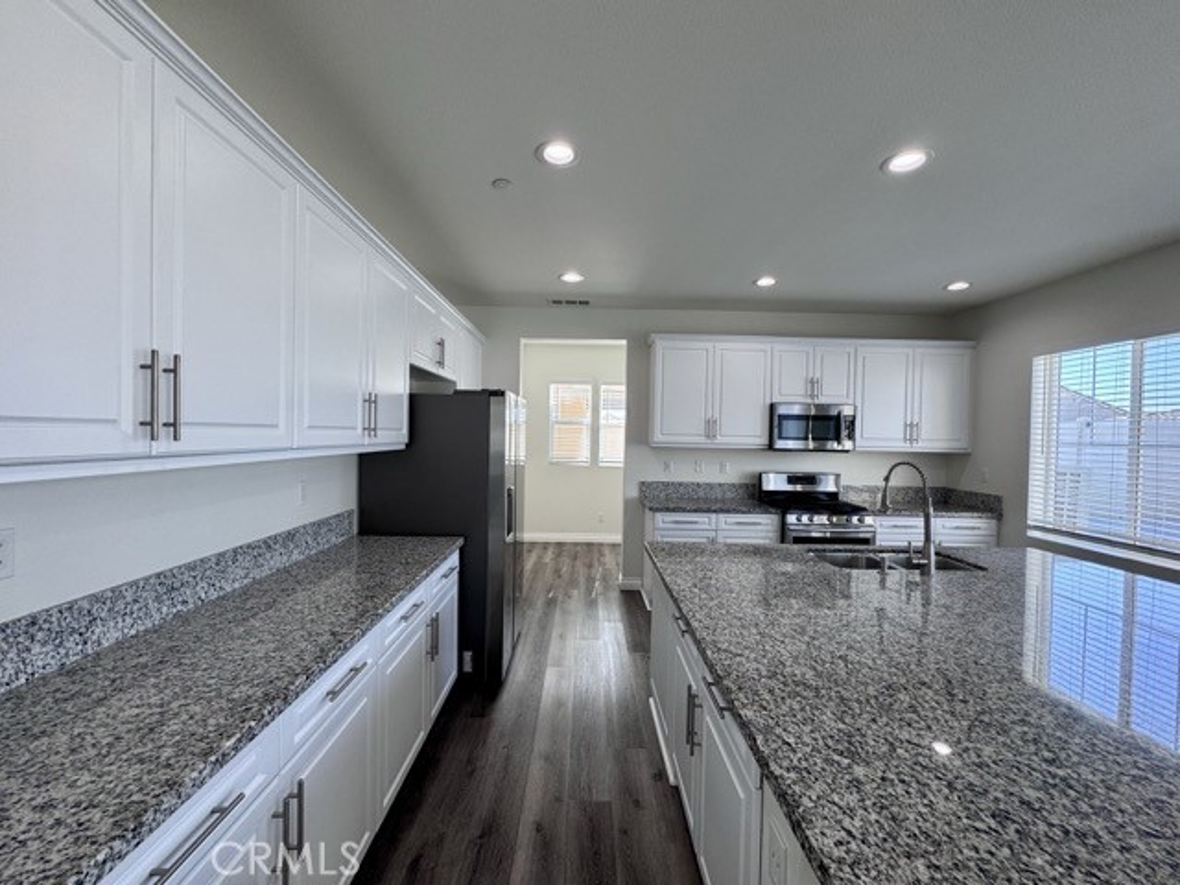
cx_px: 590
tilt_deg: -1.8
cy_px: 442
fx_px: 477
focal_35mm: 14
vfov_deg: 85.7
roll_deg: -1.6
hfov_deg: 102.1
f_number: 2.2
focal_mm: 2.22
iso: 80
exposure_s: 1/120
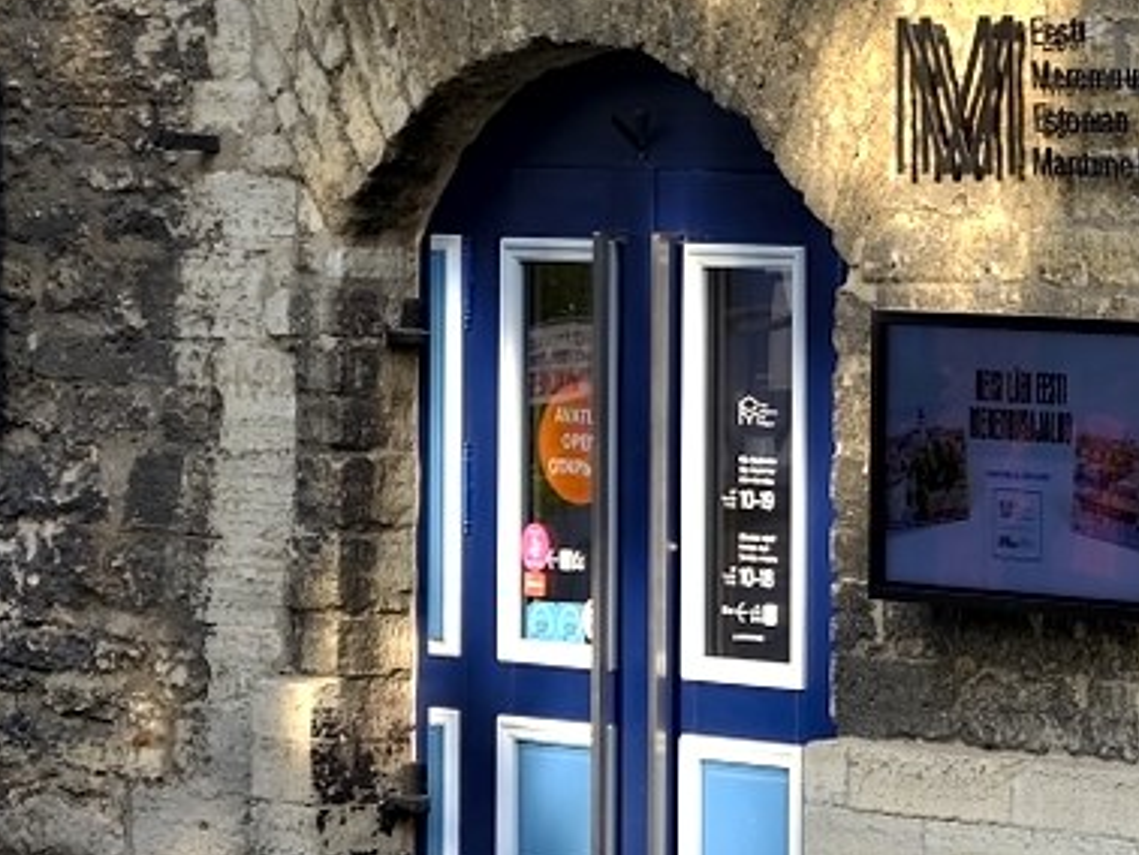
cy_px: -54
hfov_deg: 6.7
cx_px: 1431
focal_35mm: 291
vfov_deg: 5.1
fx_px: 9581
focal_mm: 70
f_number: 5.6
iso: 100
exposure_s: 1/45
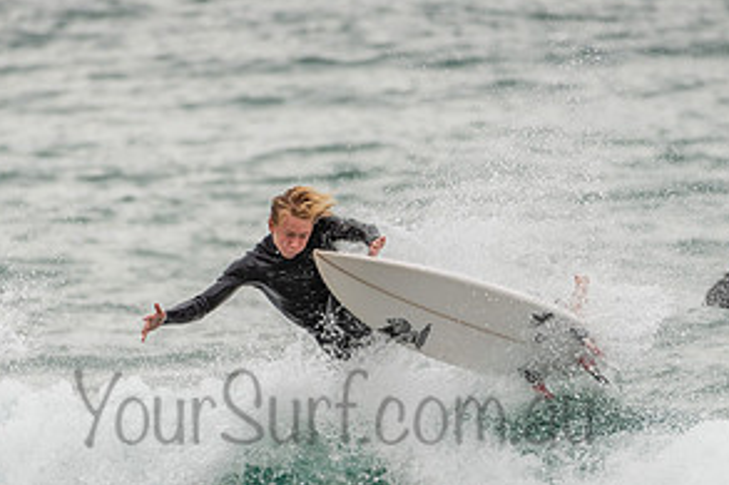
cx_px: 331
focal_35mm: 991
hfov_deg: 2.1
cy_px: 387
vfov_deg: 1.4
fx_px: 20056
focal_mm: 500
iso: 280
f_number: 5.6
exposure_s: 1/2000
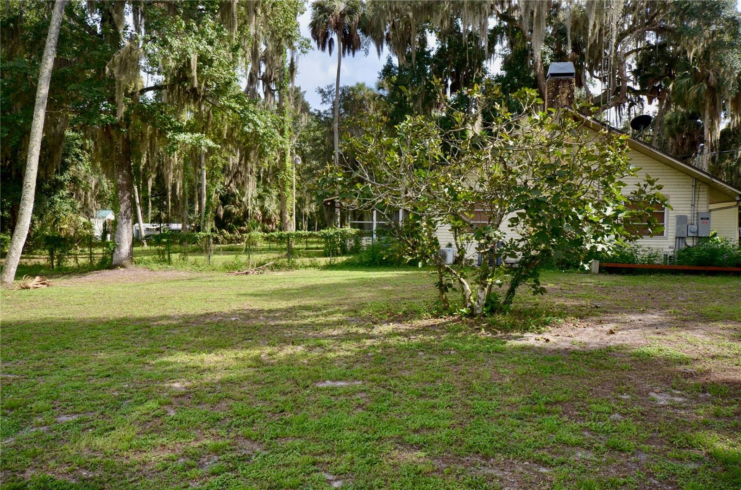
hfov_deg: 57.3
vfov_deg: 39.8
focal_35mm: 33
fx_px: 678
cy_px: 245
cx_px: 370
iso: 200
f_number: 7.1
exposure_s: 1/200
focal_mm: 22
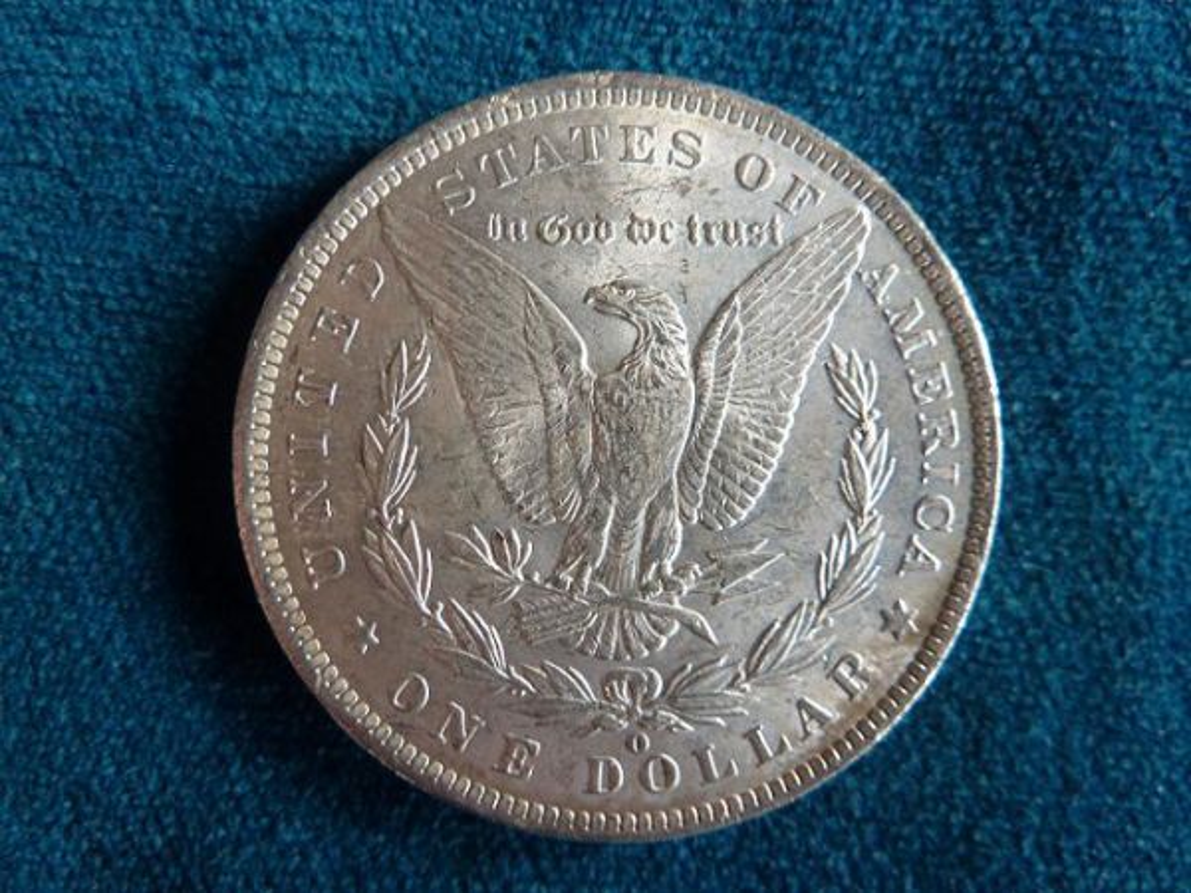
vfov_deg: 54.9
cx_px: 596
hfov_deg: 69.4
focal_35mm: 25
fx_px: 860
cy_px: 446
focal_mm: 4.1
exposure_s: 1/30
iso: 100
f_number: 3.3
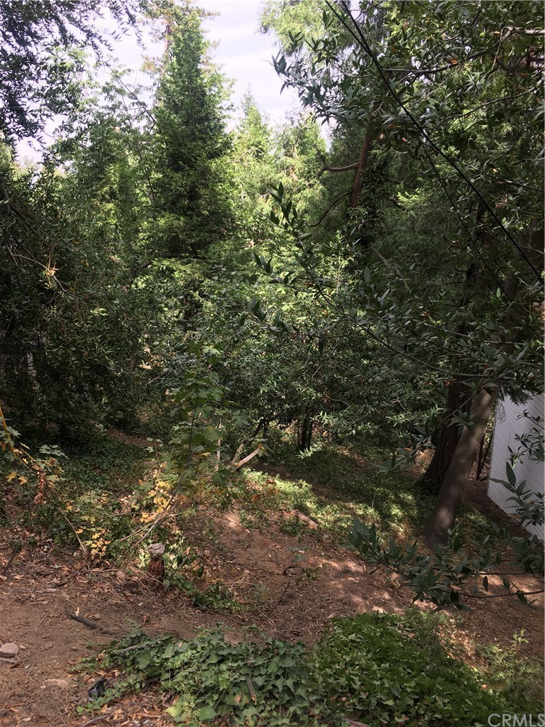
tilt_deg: -15.5
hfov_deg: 48.2
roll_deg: -1.1
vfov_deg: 61.7
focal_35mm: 29
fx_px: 609
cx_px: 272
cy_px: 364
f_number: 2.2
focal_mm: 4.15
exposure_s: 1/287
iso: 25
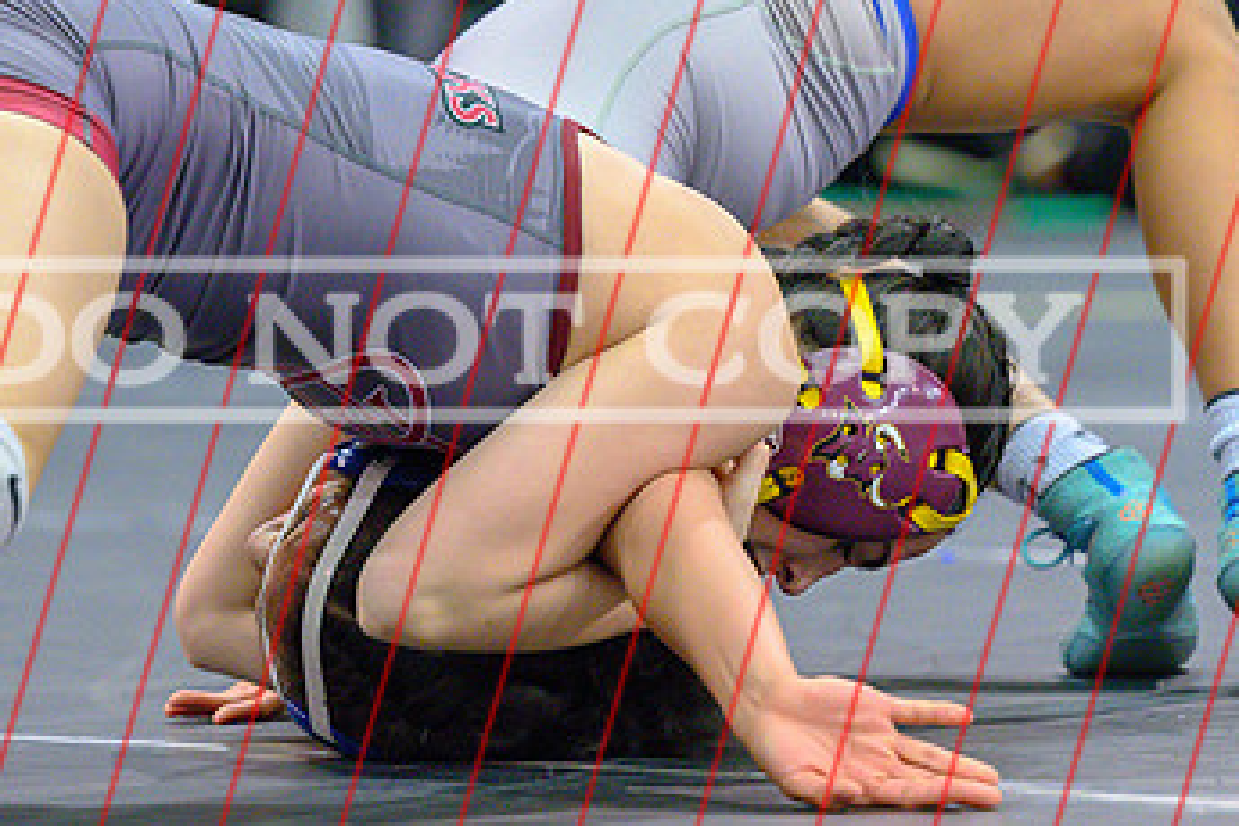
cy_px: 583
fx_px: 10255
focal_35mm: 298
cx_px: 844
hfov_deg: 6.9
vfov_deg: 4.6
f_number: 3.2
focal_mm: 135
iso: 5600
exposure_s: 1/800
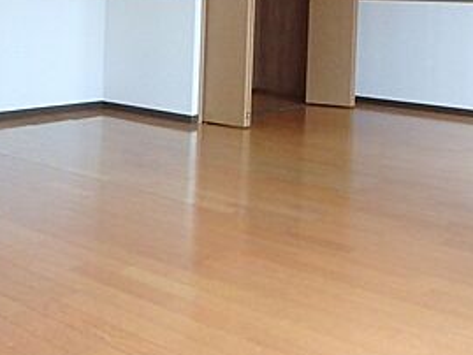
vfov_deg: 27.7
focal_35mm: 50
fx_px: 684
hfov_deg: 38.0
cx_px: 294
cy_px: 16
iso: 800
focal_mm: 3.7
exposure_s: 1/30
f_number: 3.5
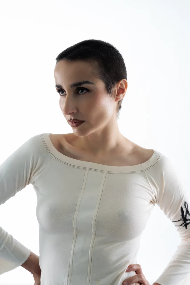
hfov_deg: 19.5
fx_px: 554
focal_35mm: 70
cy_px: 142
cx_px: 95
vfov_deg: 28.8
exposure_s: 1/200
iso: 1250
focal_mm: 70
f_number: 5.6
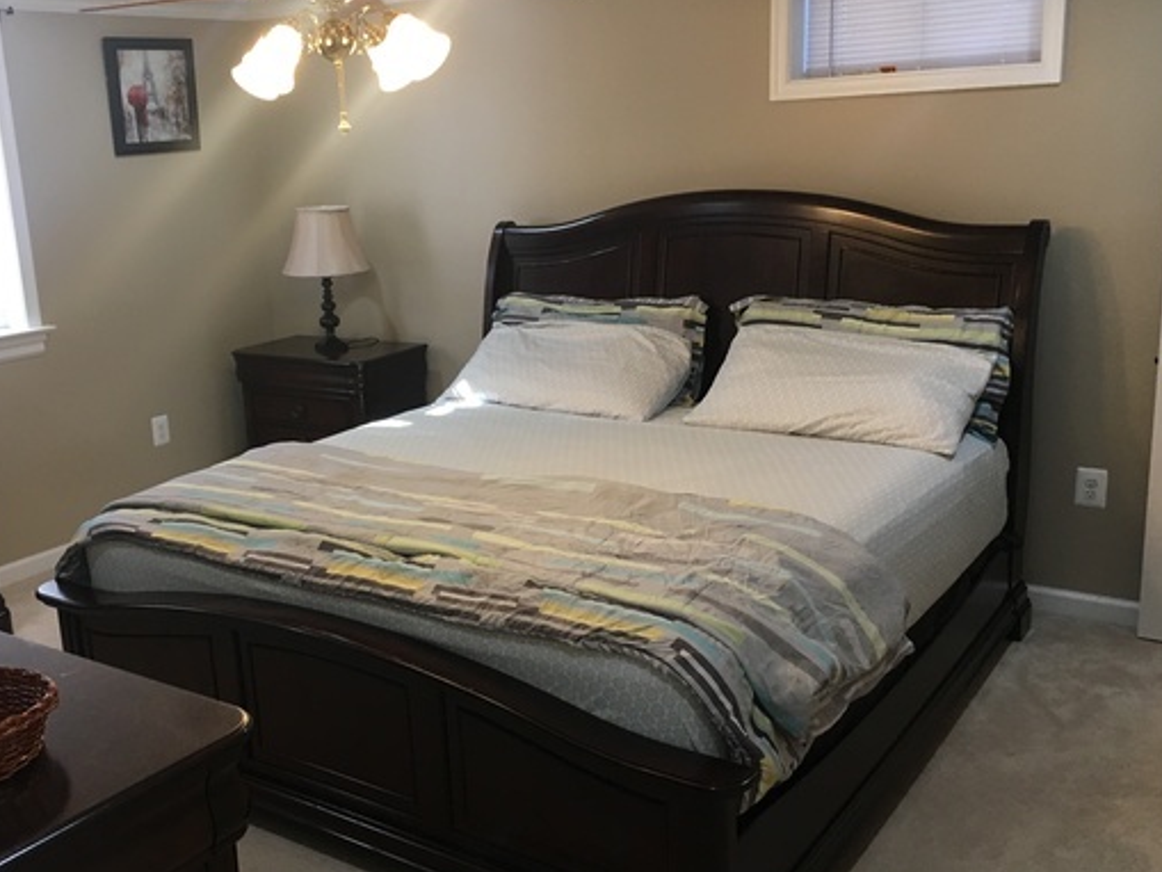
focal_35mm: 38
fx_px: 1276
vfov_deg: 37.7
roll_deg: +3.3
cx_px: 453
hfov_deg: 48.6
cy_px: 447
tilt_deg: -15.4
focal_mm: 4.15
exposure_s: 1/30
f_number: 2.2
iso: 40
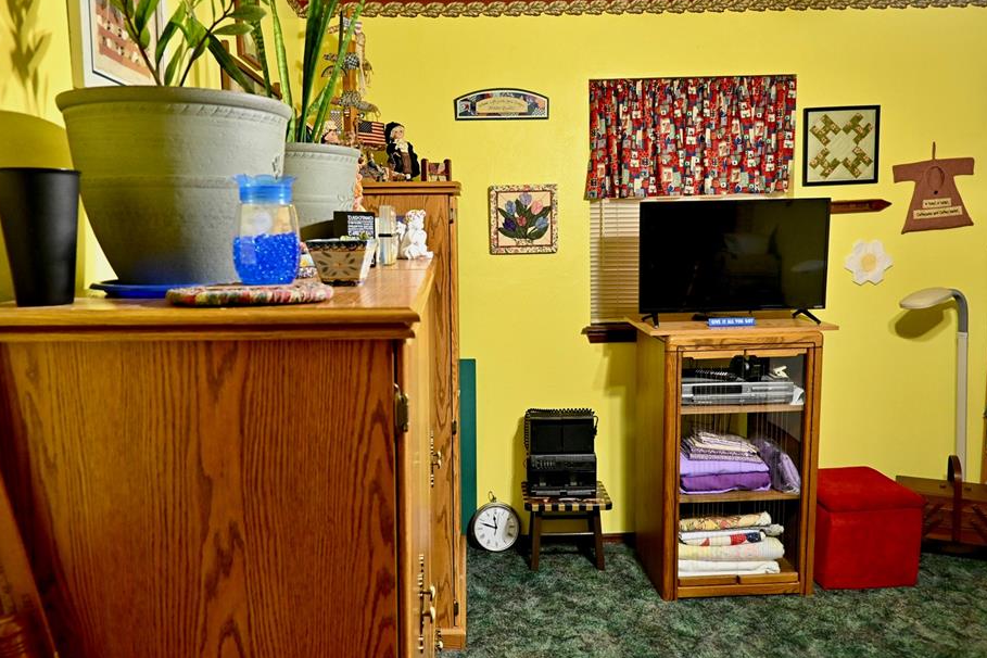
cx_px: 469
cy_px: 318
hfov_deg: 67.3
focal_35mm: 27
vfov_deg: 47.9
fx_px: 740
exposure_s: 1/40
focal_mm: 16
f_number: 4.5
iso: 1250
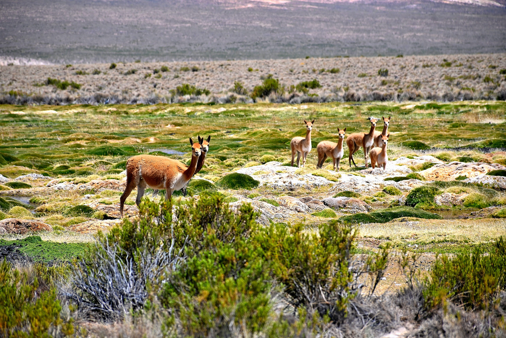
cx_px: 253
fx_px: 2952
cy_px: 169
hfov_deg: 9.8
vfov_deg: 6.5
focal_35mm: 210
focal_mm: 140
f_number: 5.6
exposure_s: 1/500
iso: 110
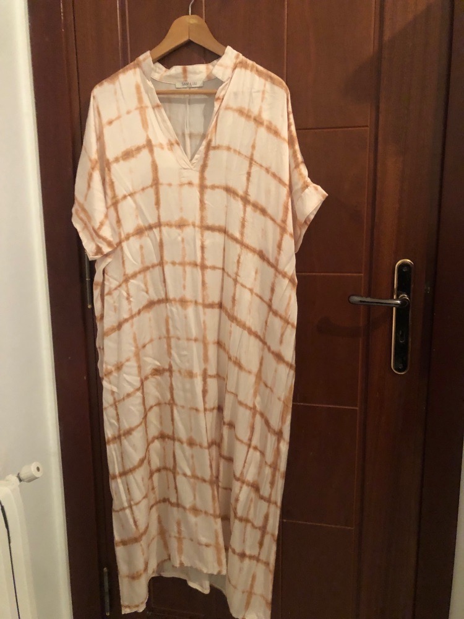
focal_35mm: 28
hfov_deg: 49.7
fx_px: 500
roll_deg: -0.5
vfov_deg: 63.4
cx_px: 232
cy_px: 310
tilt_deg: -8.4
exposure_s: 1/5
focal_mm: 3.99
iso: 100
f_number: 1.8
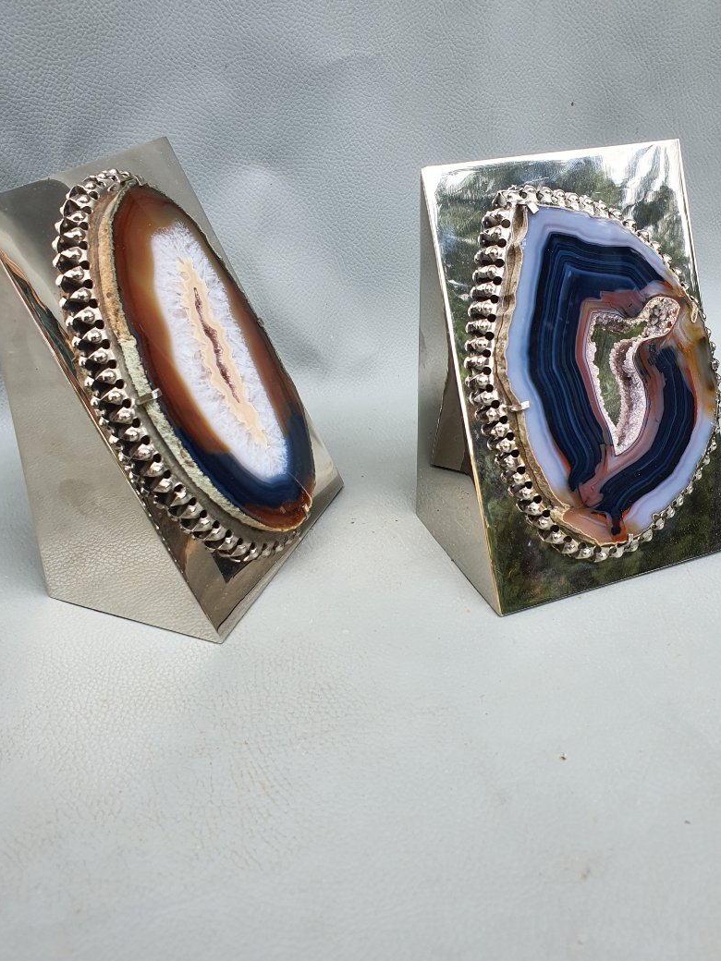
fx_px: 833
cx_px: 370
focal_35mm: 30
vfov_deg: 59.8
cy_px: 433
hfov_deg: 46.8
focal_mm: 4.3
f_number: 2.4
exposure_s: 1/131
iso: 50
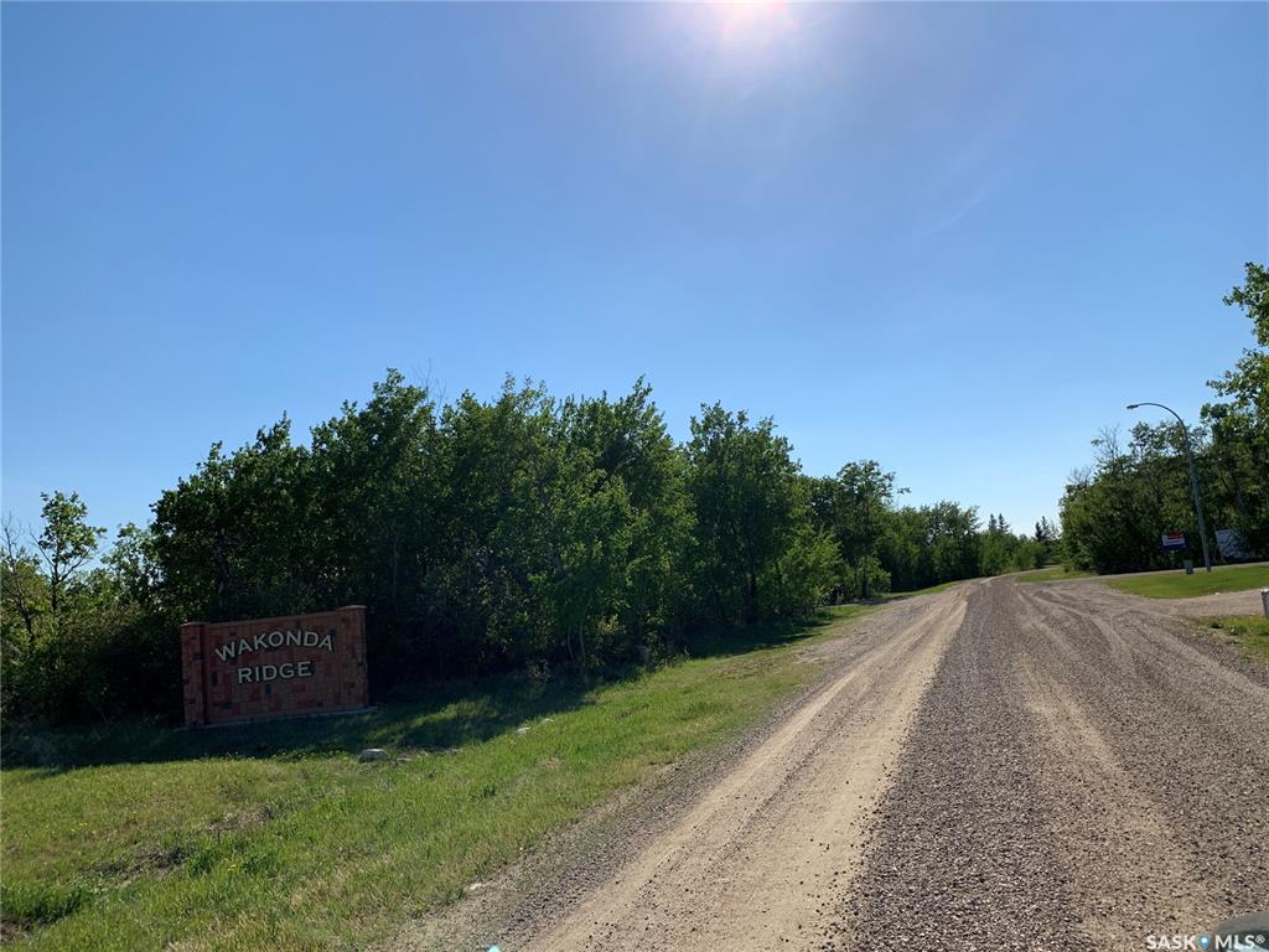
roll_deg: +5.1
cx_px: 634
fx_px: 953
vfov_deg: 53.1
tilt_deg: +6.8
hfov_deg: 67.3
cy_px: 476
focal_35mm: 26
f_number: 1.8
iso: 25
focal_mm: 4.25
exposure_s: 1/4464
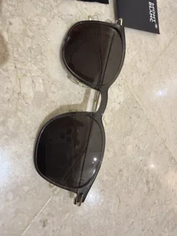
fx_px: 164
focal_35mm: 24
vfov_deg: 71.6
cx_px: 88
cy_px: 118
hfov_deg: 56.8
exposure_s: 1/50
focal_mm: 2.22
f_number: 2.2
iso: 640
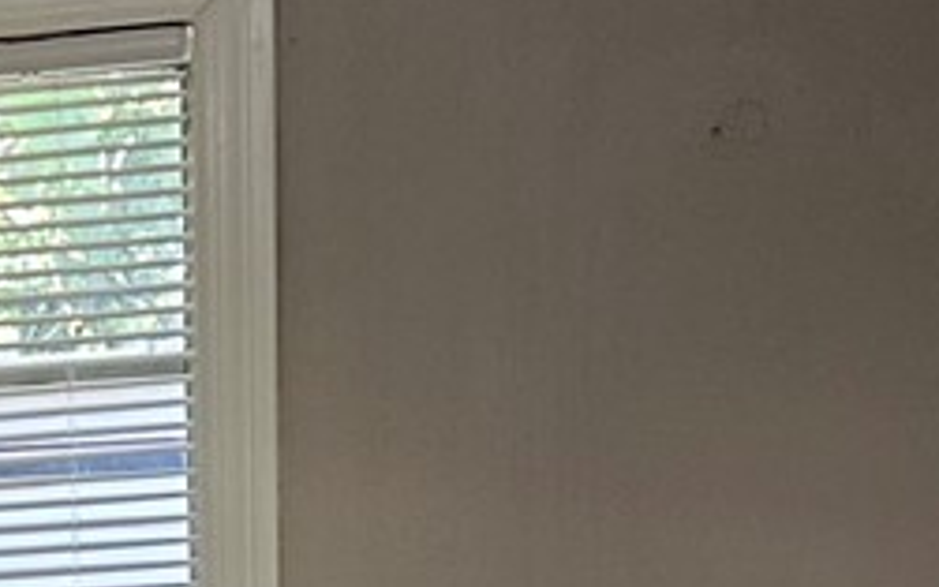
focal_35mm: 162
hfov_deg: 12.6
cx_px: -142
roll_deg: +1.8
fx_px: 4147
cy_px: 1503
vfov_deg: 7.5
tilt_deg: -10.6
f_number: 1.78
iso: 80
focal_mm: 6.86
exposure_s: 1/120
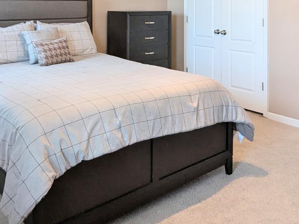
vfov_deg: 34.0
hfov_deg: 47.9
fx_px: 337
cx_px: 148
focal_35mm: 39
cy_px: 6
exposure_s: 1/24
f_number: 2.2
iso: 82
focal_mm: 2.35
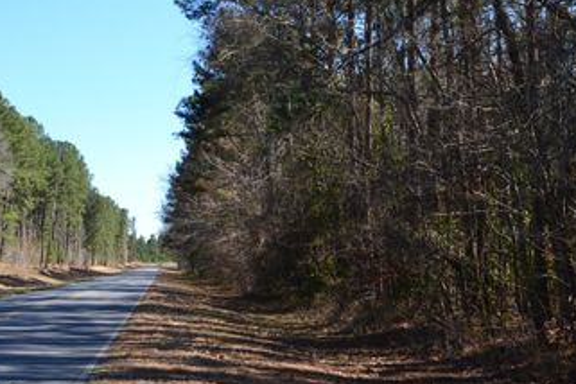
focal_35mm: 56
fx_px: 896
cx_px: 386
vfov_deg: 24.0
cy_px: 116
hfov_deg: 35.3
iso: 400
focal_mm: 24
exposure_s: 1/200
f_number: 10
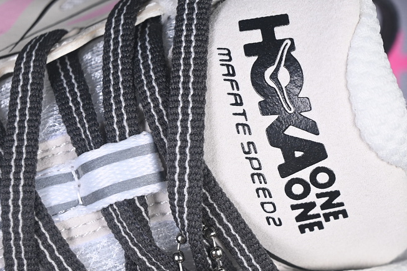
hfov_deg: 16.5
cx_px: 275
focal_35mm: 124
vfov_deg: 11.0
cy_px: 162
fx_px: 1401
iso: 160
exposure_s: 1/80
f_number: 7.1
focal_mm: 50
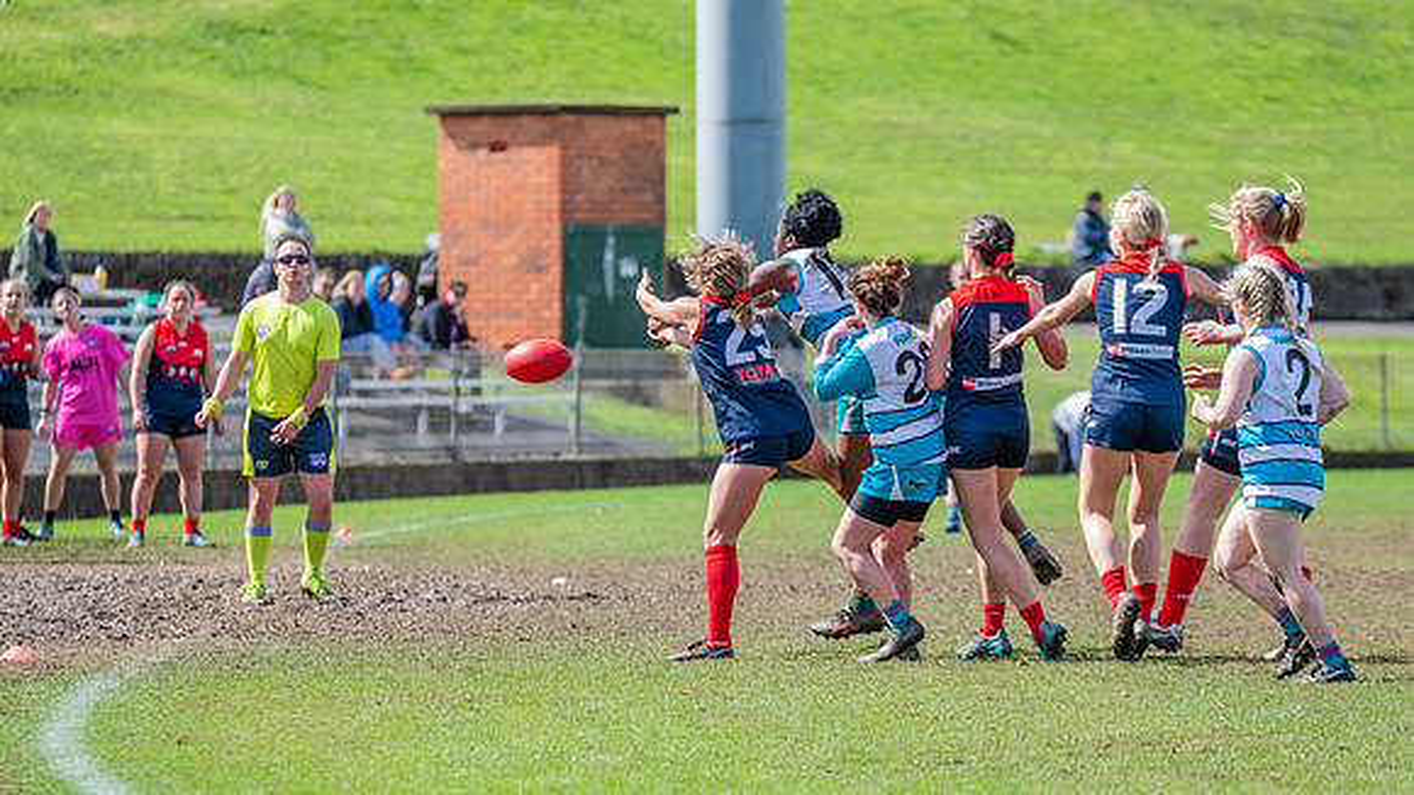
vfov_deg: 4.5
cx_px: 707
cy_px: 353
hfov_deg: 7.9
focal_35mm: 272
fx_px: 10210
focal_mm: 260
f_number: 7.1
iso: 800
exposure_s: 1/1600
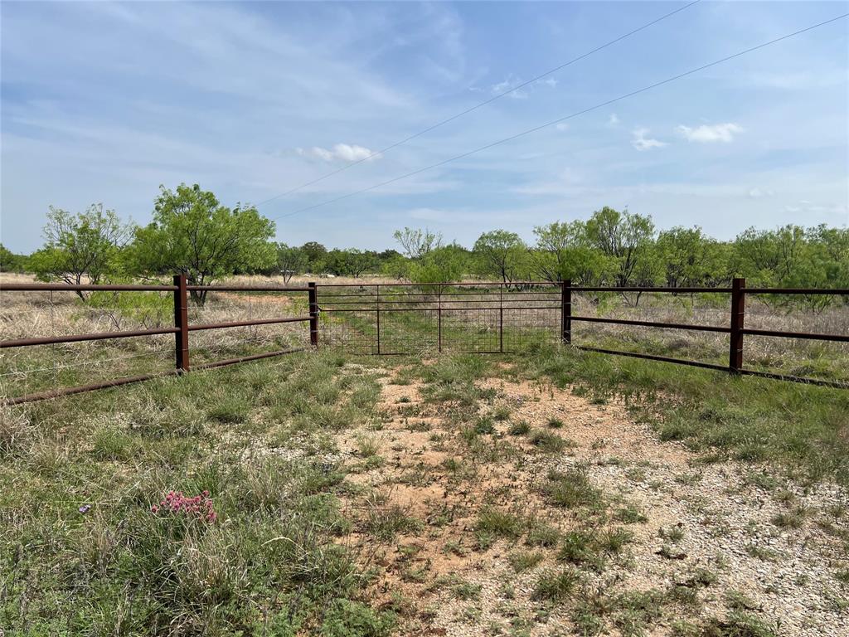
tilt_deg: -4.6
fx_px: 638
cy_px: 318
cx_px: 424
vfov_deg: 53.1
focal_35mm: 26
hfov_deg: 67.3
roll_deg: -0.3
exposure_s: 1/6579
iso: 50
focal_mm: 5.7
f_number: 1.5
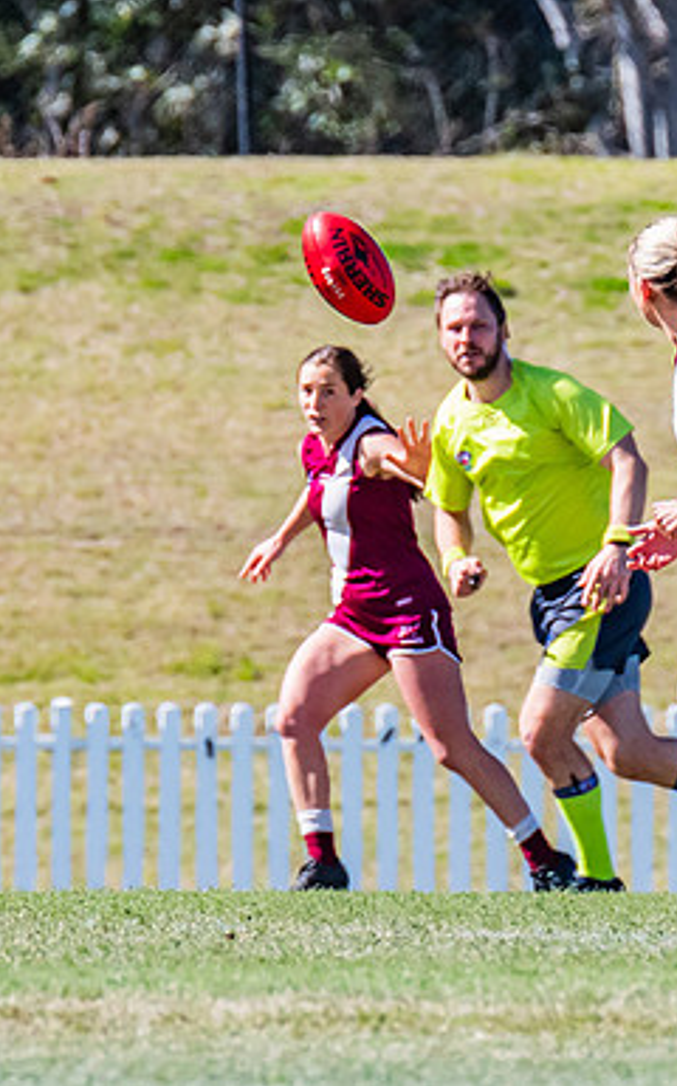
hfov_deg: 0.9
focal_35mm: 1403
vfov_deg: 1.5
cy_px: 633
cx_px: 1053
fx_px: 41495
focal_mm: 420
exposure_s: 1/1600
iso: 800
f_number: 9
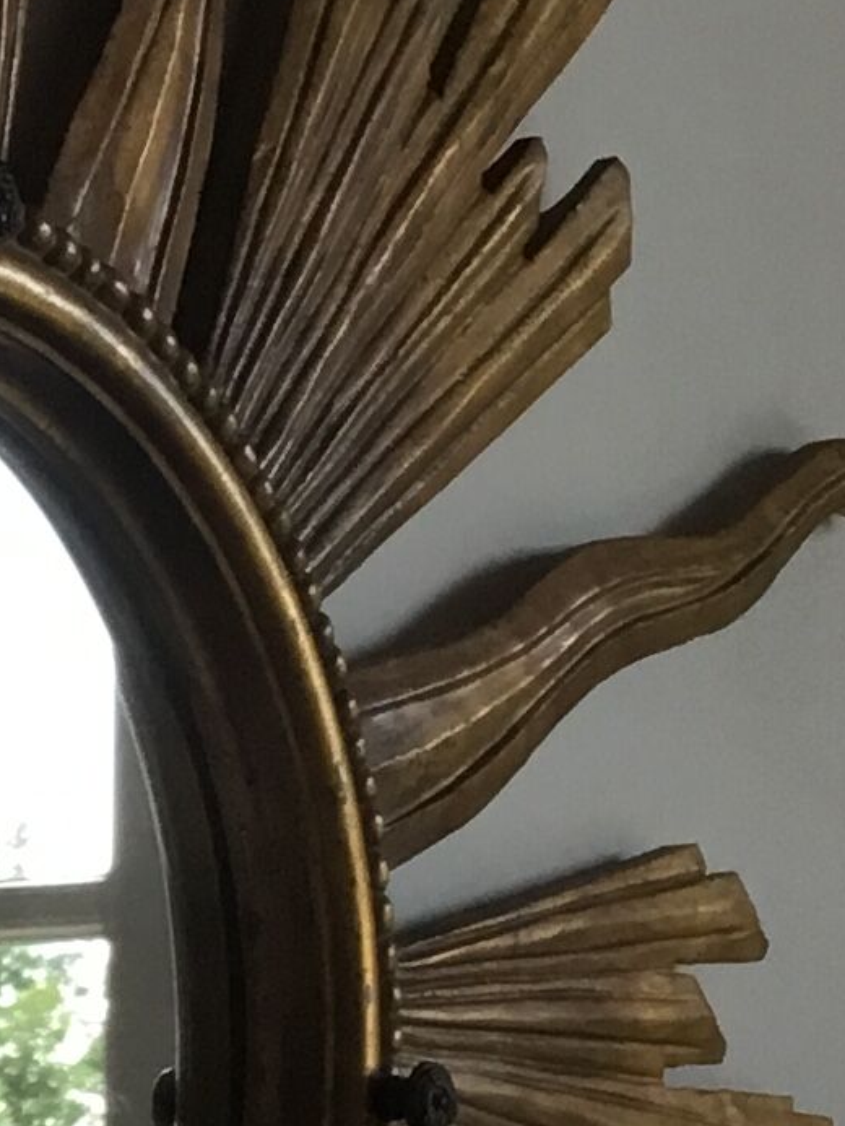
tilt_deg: +1.8
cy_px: 1103
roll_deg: -1.2
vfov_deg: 13.4
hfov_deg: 9.9
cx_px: -384
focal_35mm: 146
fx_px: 4750
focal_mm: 3.3
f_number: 2.4
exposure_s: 1/33
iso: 32
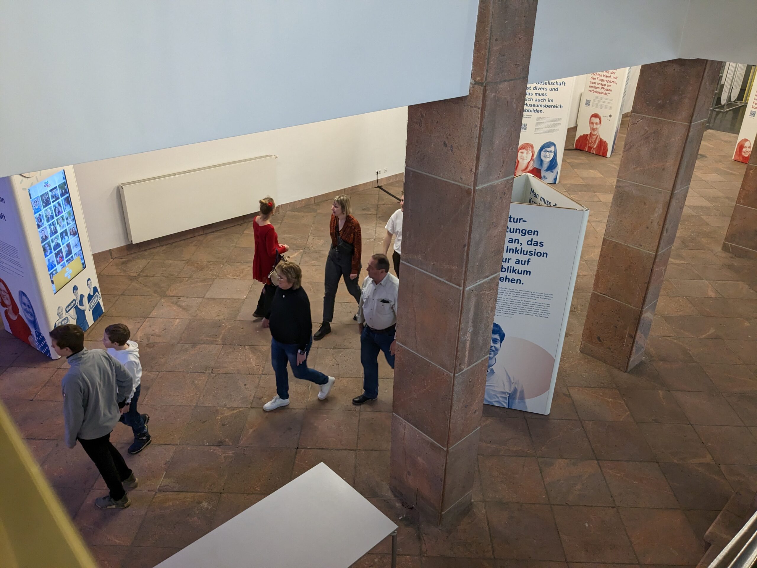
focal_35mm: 27
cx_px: 378
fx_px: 590
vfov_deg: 51.4
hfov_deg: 65.3
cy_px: 284
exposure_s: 1/99.9
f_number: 1.73
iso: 254
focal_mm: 4.38
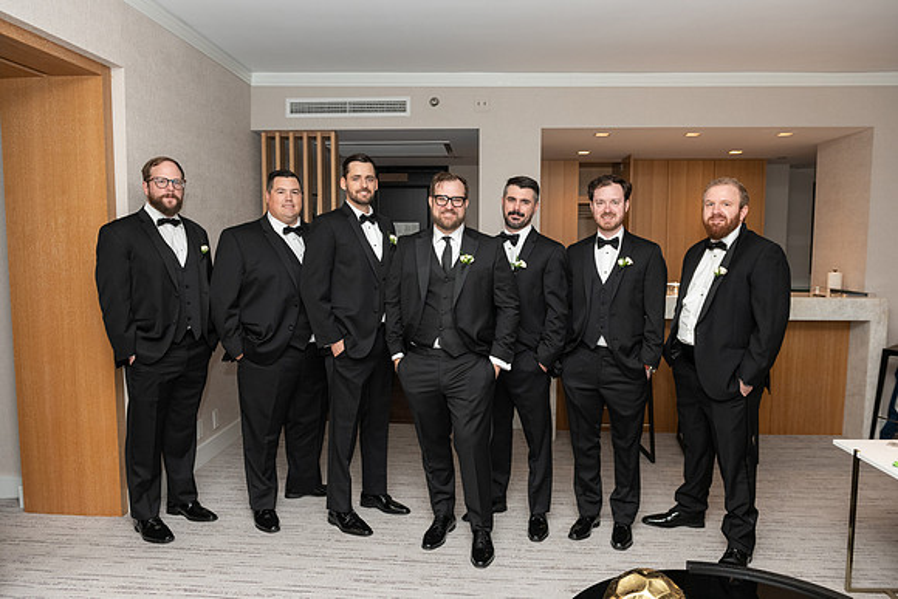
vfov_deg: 48.0
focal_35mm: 27
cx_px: 449
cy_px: 300
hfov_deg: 67.4
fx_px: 674
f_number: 4.5
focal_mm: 27
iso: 1250
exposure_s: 1/200
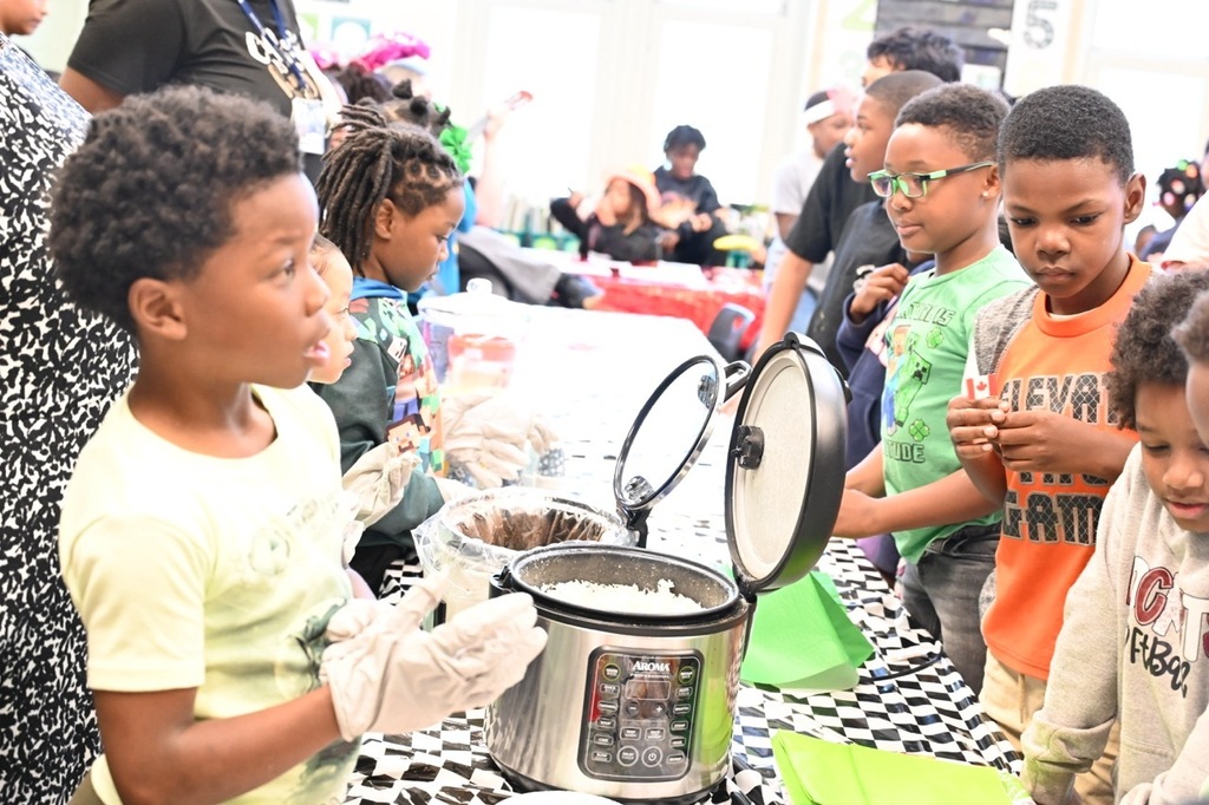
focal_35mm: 48
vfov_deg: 28.1
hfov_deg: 41.1
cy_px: 402
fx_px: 1611
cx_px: 604
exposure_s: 1/60
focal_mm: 48
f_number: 4
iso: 5000
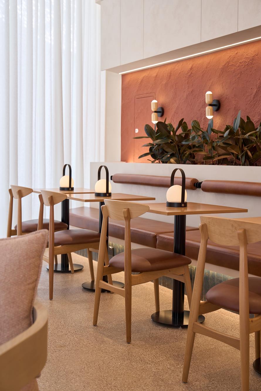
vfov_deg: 39.6
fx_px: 543
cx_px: 130
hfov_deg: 27.0
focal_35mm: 50
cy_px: 196
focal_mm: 50
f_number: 5
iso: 320
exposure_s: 1/80
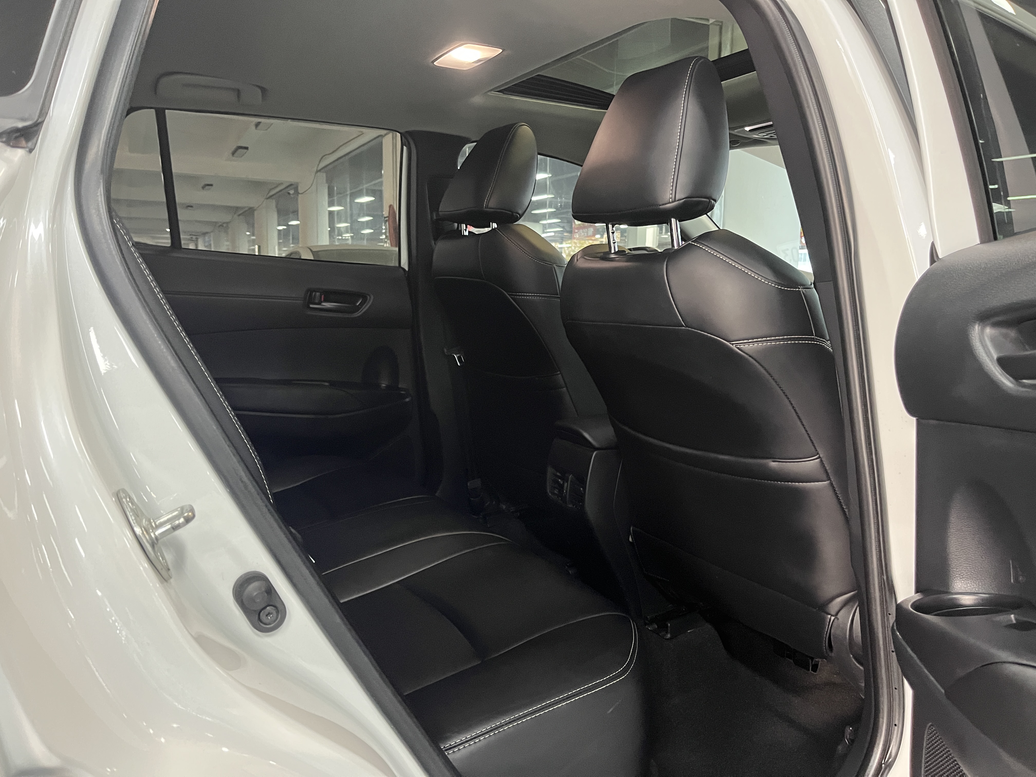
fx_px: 778
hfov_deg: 67.3
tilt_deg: -7.1
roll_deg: -0.3
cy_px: 388
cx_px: 518
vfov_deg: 53.1
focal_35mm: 26
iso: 500
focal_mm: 5.1
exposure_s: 1/60
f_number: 1.6
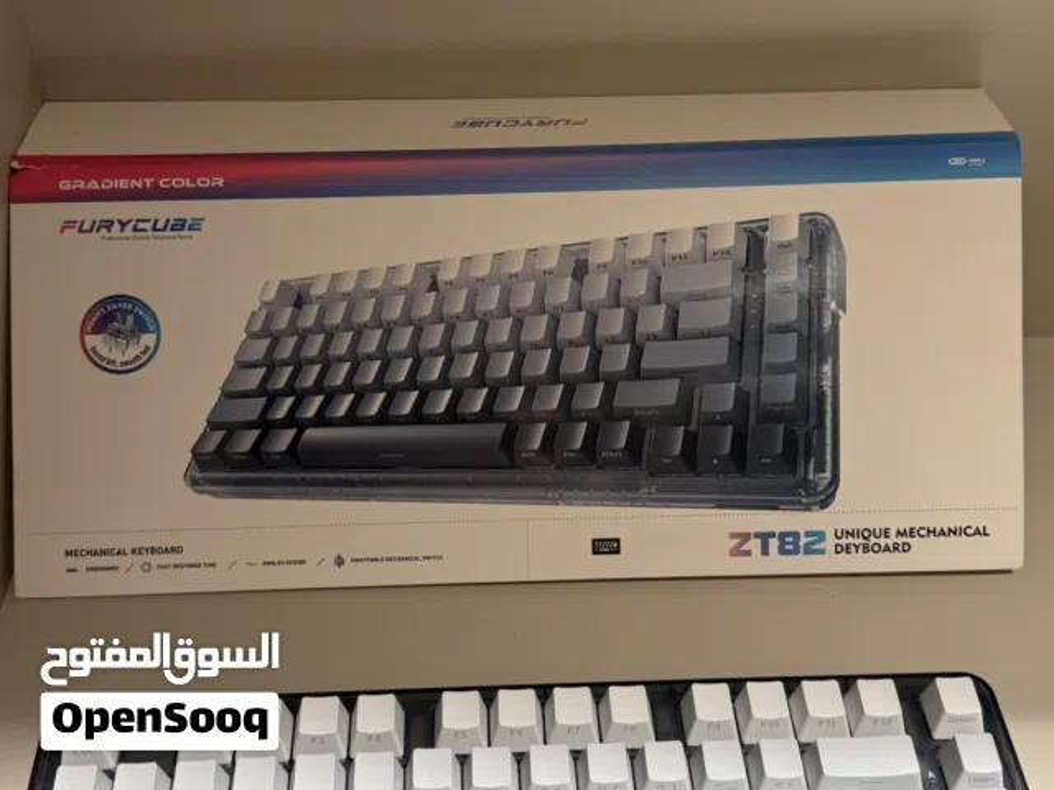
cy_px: 395
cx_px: 527
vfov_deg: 56.8
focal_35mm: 24
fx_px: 731
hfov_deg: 71.6
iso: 250
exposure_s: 1/50
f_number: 1.78
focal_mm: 6.76
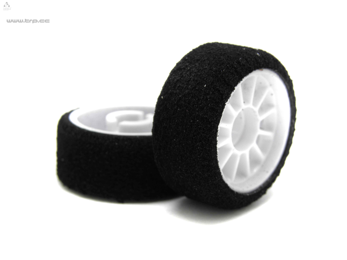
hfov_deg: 26.0
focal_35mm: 75
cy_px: 130
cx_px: 174
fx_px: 752
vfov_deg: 19.6
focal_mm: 13.39
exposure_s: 1/30
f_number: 5
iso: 64
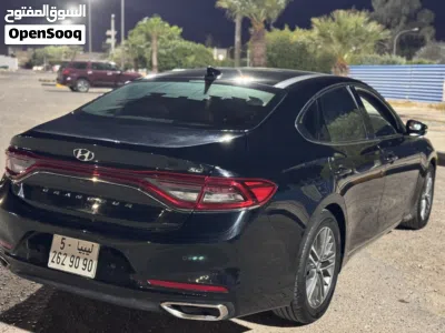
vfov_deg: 30.3
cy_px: 166
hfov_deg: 39.7
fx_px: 617
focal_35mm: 48
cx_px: 222
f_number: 1.78
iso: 640
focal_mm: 6.76
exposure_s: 1/25
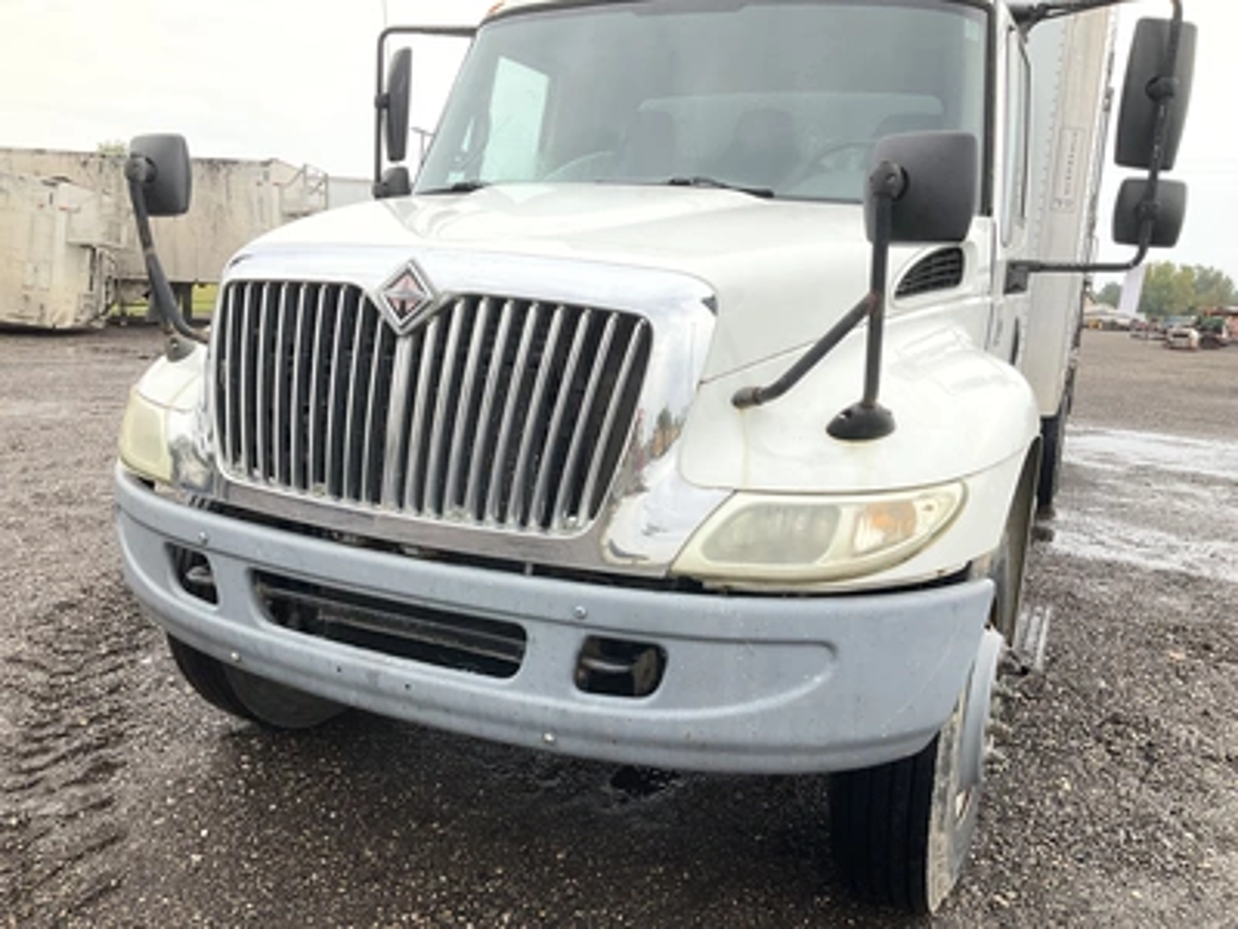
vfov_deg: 48.2
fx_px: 1037
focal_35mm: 29
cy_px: 464
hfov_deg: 61.7
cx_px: 619
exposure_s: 1/358
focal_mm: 3
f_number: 1.8
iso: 25
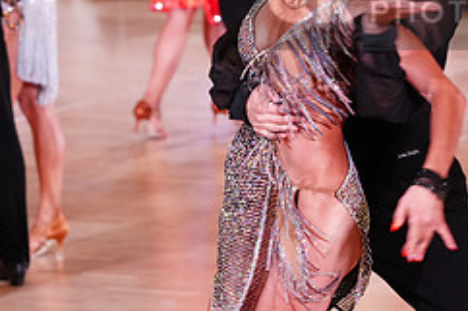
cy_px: -1
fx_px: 3962
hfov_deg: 6.7
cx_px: 462
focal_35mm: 305
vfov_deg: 4.5
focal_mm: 127
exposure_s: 1/250
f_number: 5
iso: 3200
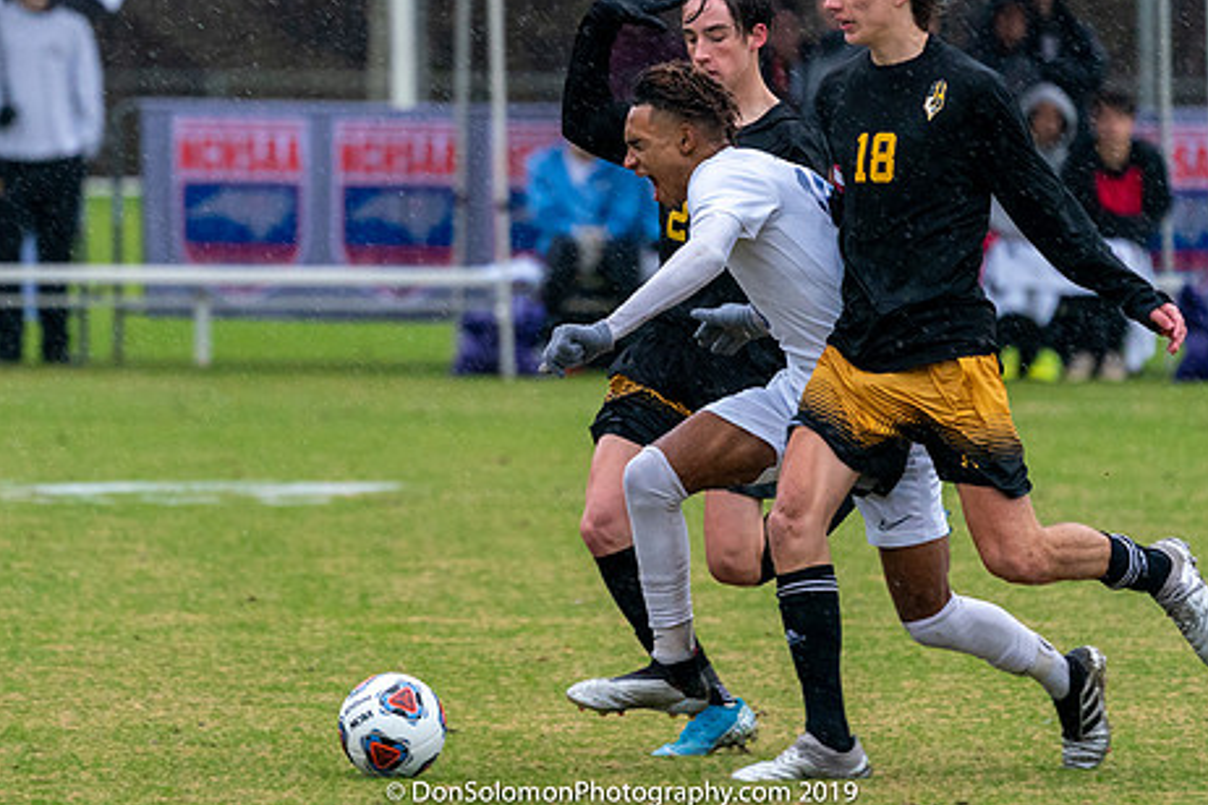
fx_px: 19528
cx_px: 524
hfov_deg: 3.5
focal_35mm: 582
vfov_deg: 2.4
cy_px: 368
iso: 3200
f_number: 5.6
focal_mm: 345
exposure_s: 1/1000
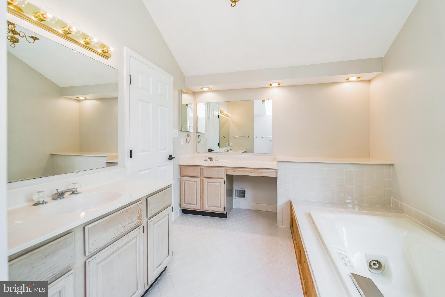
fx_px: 173
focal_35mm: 14
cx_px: 222
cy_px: 148
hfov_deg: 104.3
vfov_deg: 81.2
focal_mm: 14
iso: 800
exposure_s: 1/125
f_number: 5.6
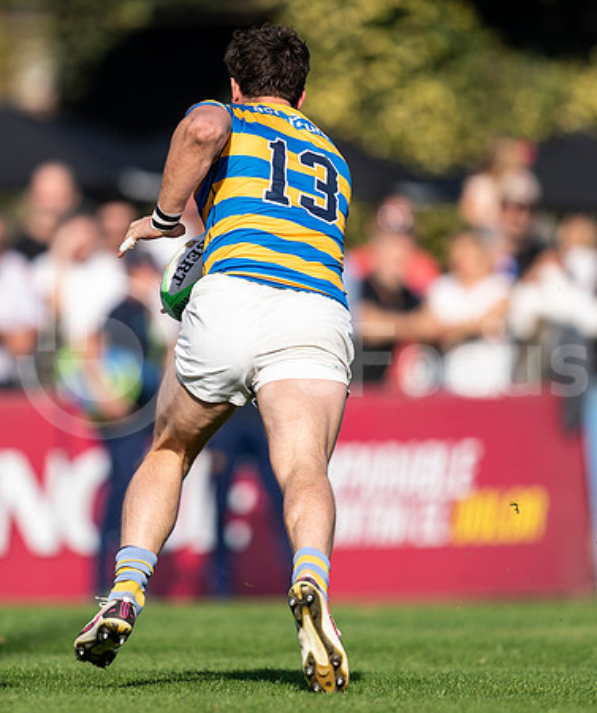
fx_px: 16307
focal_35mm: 759
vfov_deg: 2.5
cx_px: 216
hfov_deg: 2.1
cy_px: 323
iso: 100
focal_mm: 400
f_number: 2.8
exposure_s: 1/1250
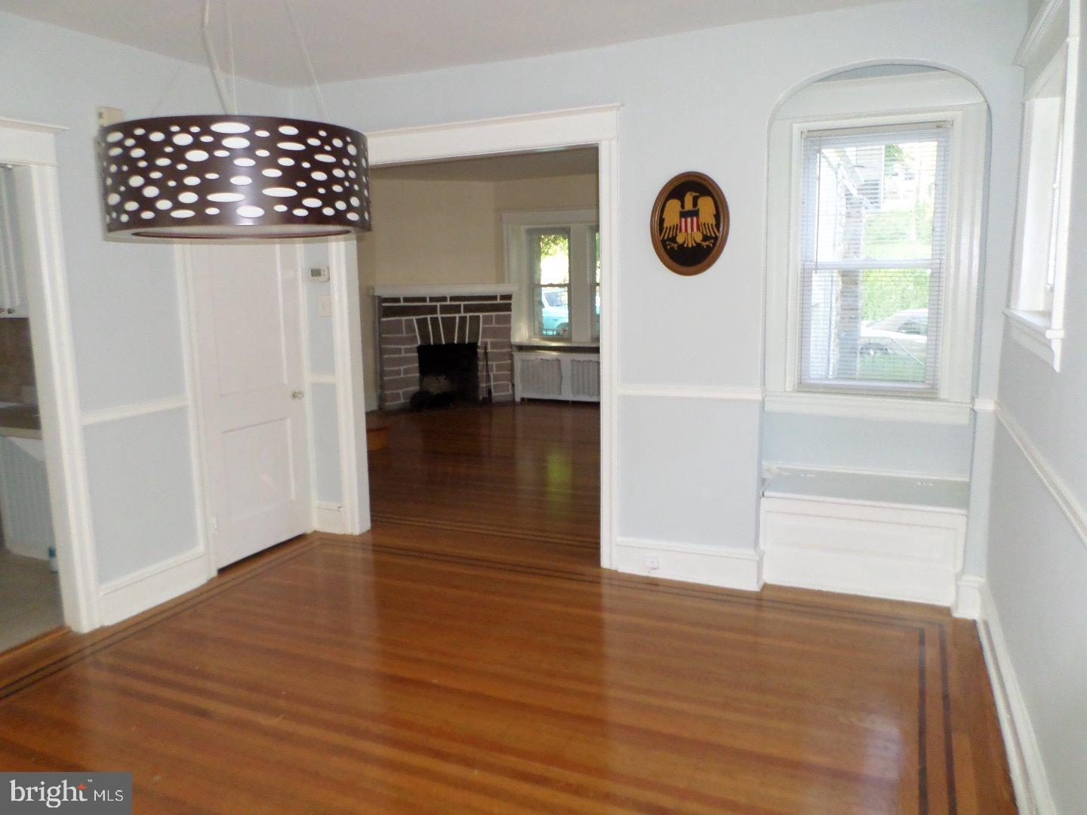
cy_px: 408
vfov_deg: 54.9
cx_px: 544
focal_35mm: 25
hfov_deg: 69.4
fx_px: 785
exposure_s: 1/30
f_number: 2.5
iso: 240
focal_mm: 4.5
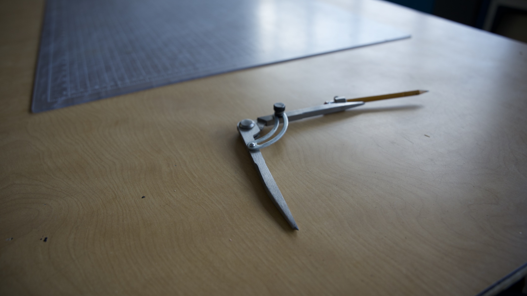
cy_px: 135
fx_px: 363
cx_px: 260
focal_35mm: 26
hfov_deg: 71.9
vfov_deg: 44.3
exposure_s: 1/320
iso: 500
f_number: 3.5
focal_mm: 24
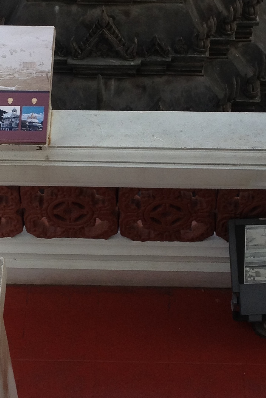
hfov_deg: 12.4
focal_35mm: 110
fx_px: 1219
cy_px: 188
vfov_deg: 18.6
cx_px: 98
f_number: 2.4
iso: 64
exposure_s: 1/525
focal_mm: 4.28
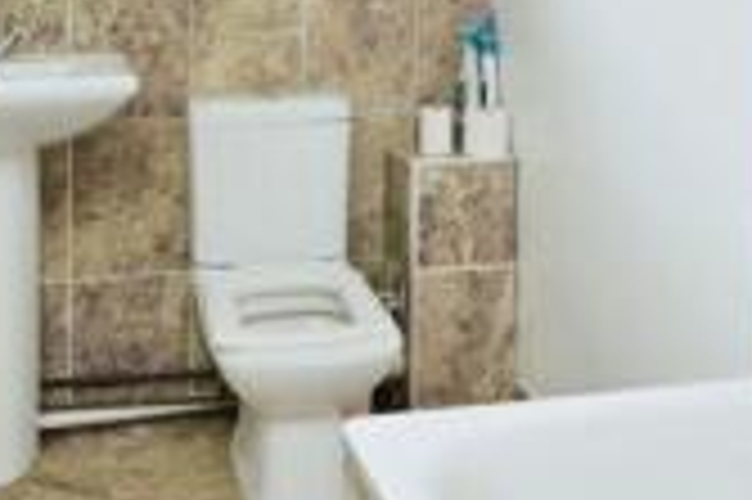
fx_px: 1231
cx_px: 331
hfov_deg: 33.9
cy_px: -52
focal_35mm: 59
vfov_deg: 21.7
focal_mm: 15
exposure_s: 1/10
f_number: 9
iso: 400
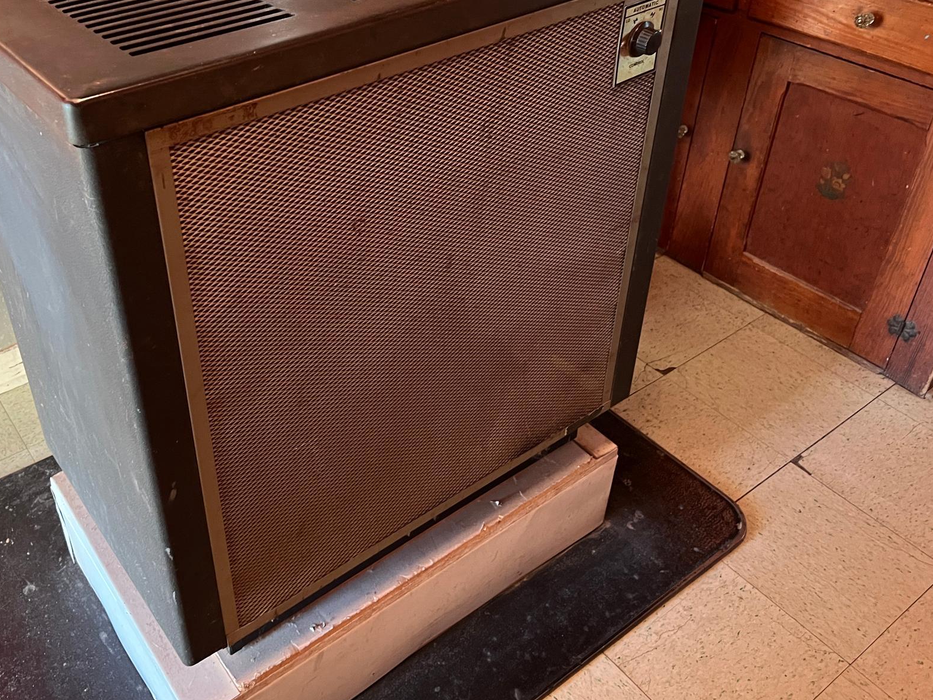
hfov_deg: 53.2
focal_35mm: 34
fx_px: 917
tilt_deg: -33.8
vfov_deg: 41.4
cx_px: 337
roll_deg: +2.2
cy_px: 247
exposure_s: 1/40
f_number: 1.5
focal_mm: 5.7
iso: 400
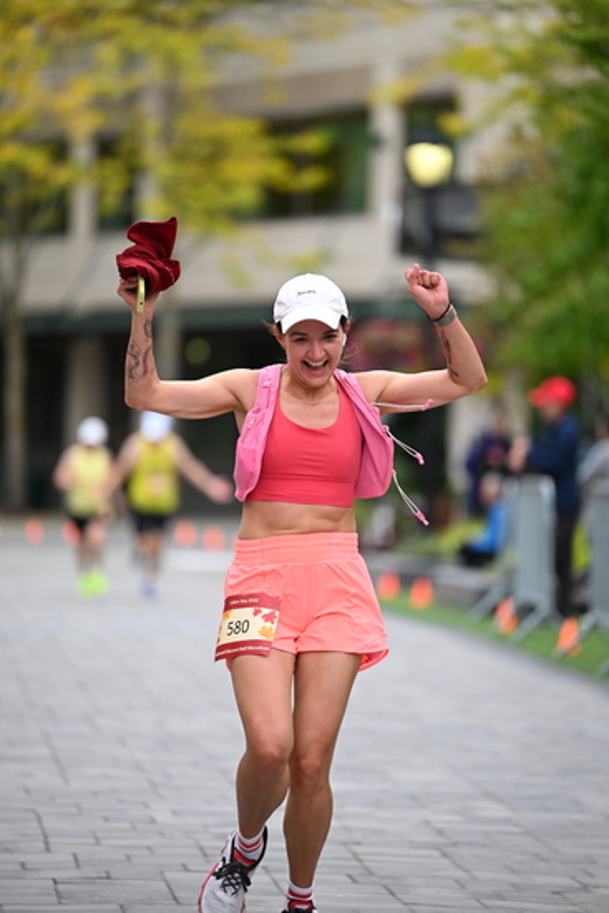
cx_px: 304
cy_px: 456
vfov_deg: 10.3
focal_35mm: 200
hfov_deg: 6.9
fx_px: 5071
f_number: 2.8
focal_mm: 200
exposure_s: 1/2000
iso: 640
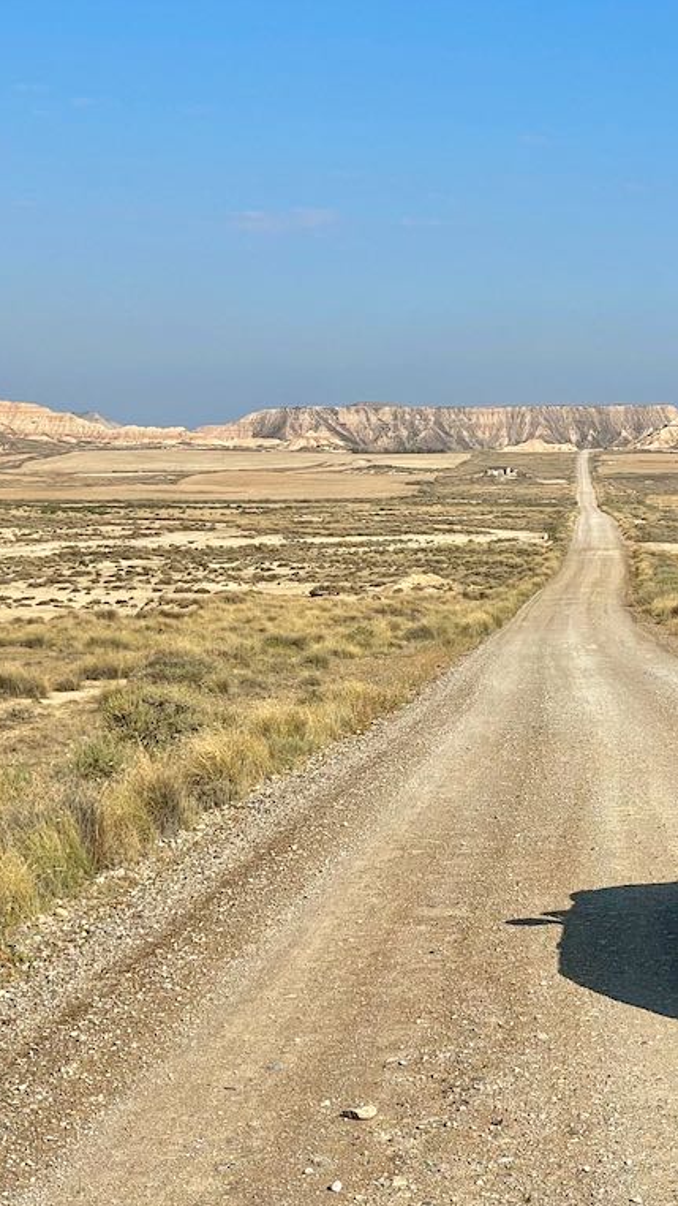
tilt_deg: -3.1
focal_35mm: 76
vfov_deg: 27.9
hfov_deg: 15.8
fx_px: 2430
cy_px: 604
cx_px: 567
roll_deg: -2.2
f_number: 2
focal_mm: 6
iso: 25
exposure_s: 1/1453
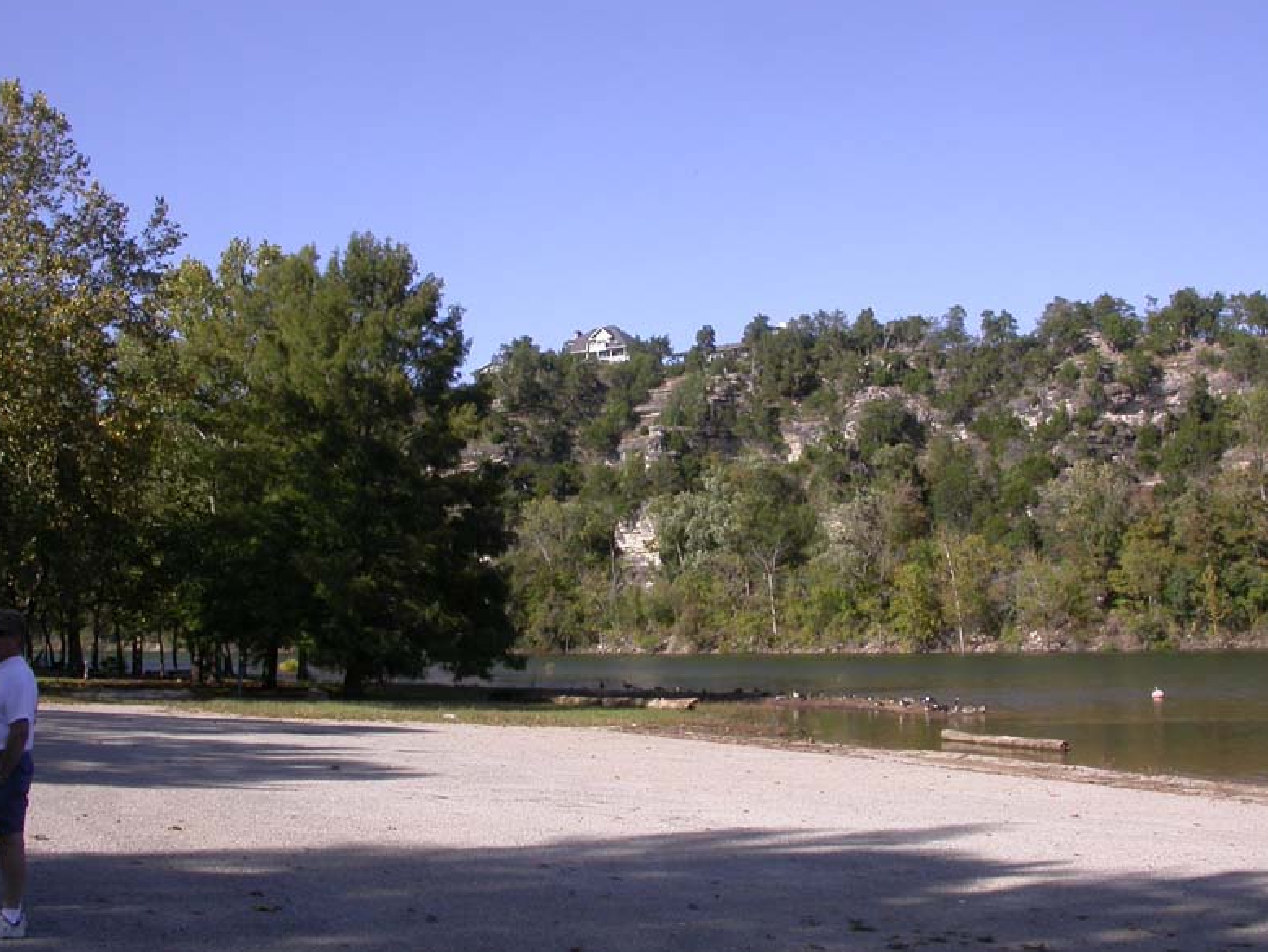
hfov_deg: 47.8
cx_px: 633
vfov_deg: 36.8
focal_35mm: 39
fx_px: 1429
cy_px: 472
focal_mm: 7.85
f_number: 6.7
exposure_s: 1/276
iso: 100
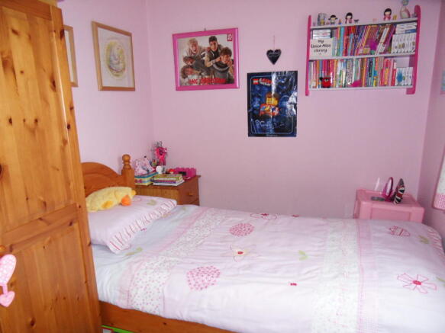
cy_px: 166
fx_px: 308
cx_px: 222
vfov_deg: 56.8
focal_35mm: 24
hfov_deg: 71.6
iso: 200
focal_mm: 4.2
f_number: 3.3
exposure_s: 1/30
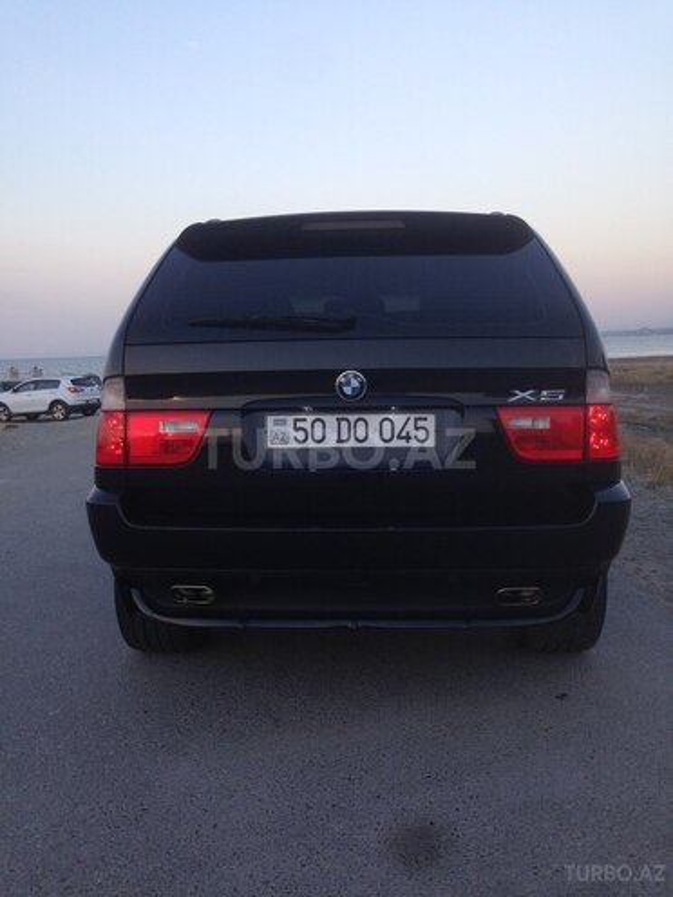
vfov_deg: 55.4
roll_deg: +0.6
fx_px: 855
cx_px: 336
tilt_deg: -2.9
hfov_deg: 42.9
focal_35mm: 33
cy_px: 448
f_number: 2.4
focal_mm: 4.12
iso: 50
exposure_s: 1/168
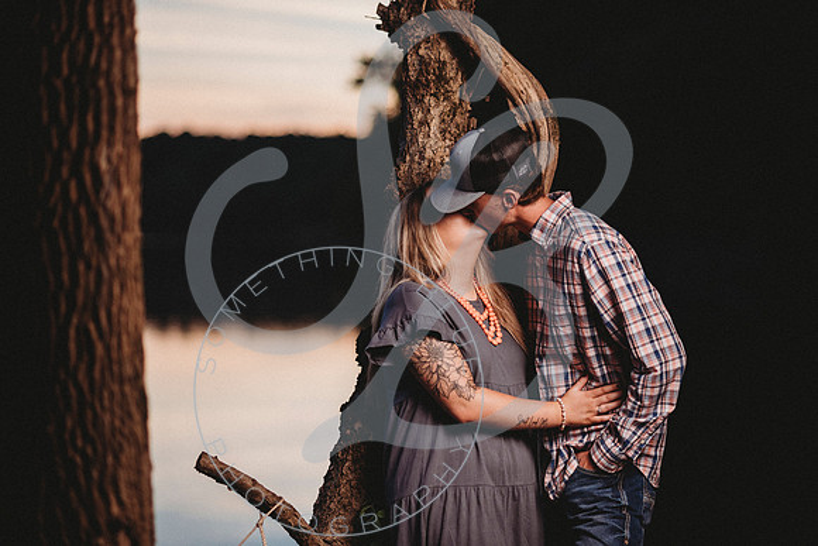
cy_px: 273
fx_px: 2003
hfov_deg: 23.1
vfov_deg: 15.5
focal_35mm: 88
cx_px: 417
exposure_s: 1/1000
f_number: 1.8
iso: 200
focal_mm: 85
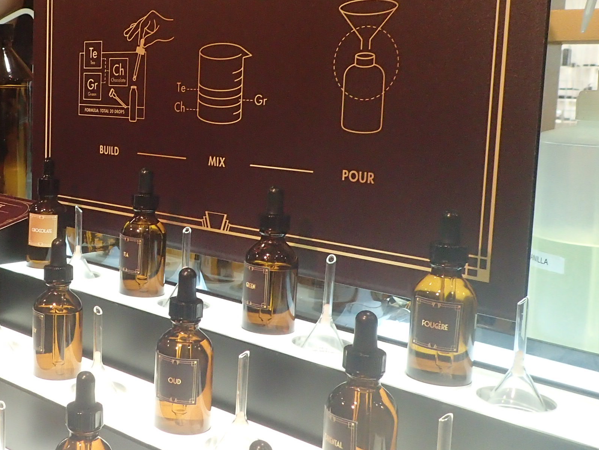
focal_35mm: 50
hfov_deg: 36.6
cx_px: 99
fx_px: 865
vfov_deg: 29.1
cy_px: 186
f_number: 2.8
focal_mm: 4.5
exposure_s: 1/60
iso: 400
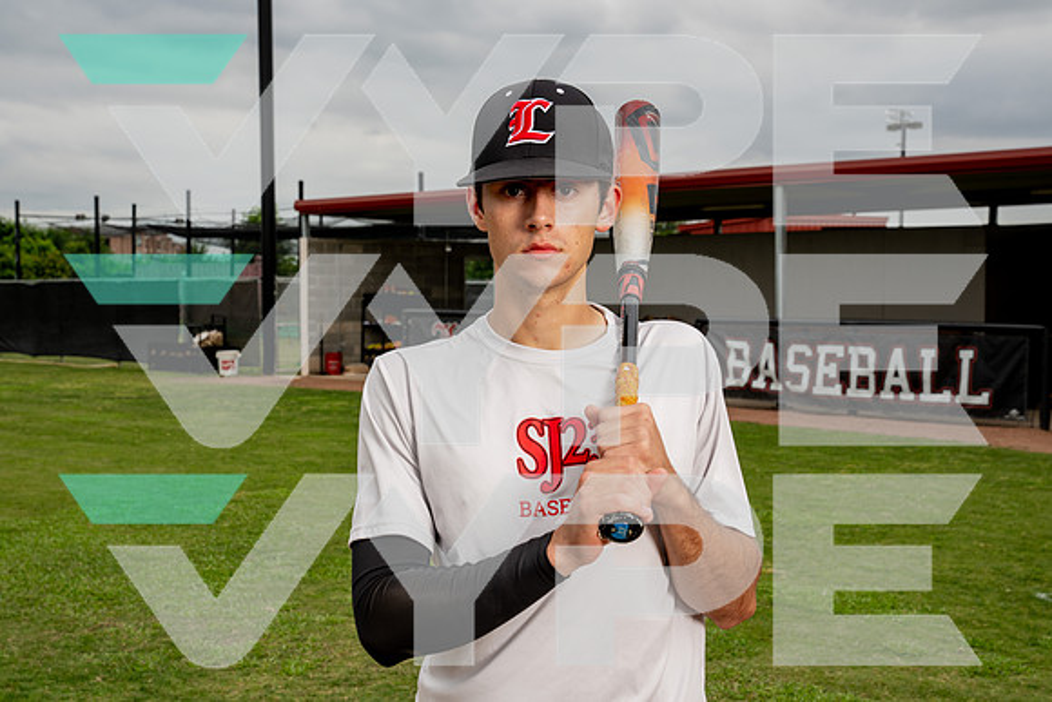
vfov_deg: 25.6
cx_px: 508
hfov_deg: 37.6
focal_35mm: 53
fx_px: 1544
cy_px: 341
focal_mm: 50
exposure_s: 1/250
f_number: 8
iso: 50
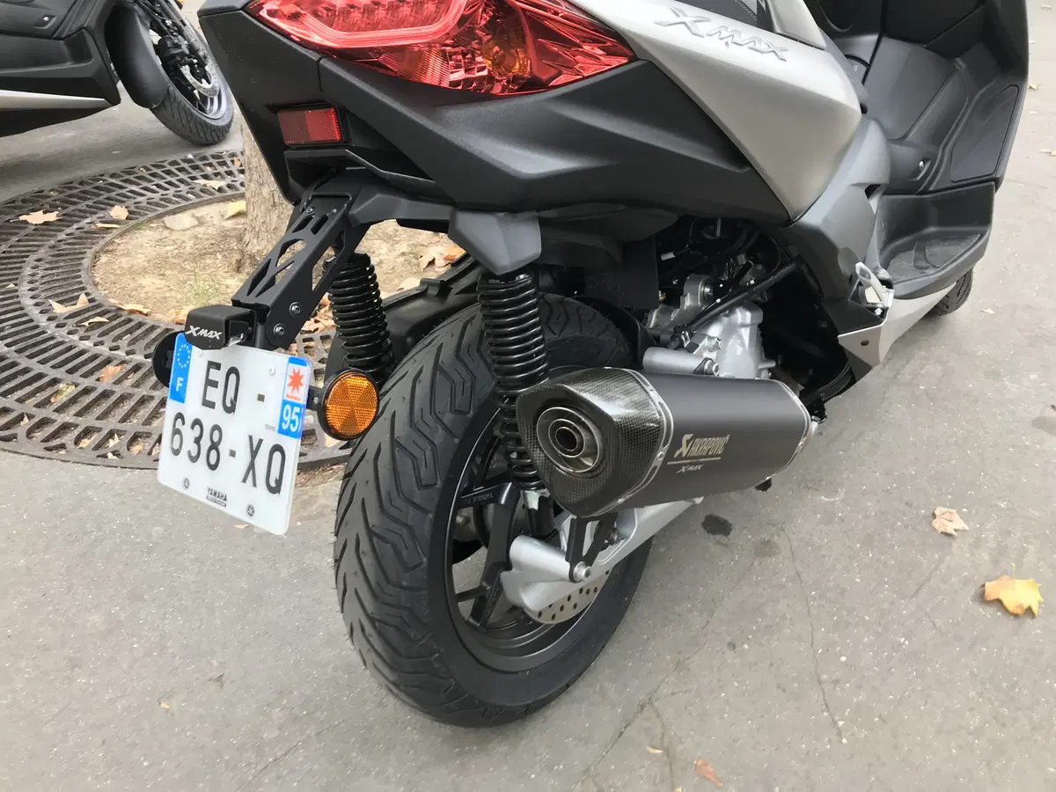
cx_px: 528
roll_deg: -2.2
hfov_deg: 63.4
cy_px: 396
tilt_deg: -31.7
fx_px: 854
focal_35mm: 28
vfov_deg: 49.7
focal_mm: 3.99
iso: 32
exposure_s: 1/50
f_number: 1.8
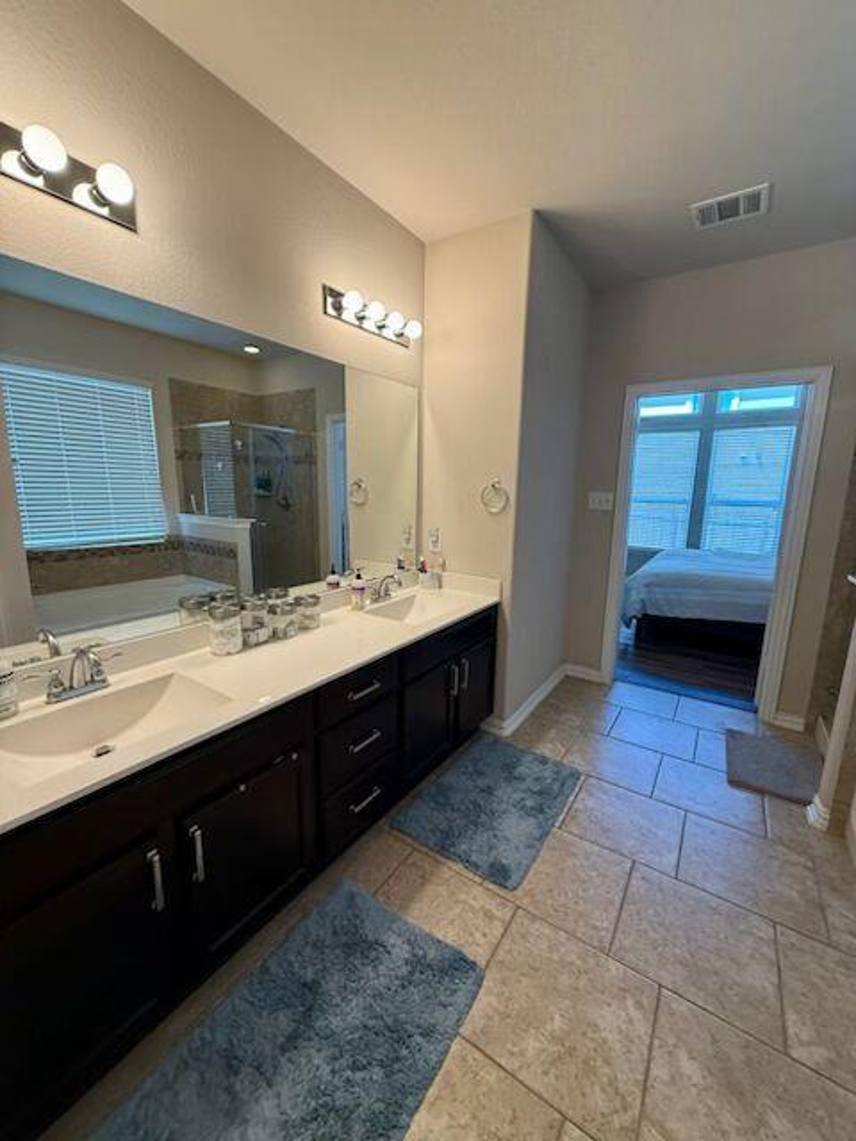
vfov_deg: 102.1
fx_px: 462
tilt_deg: -9.0
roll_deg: -1.5
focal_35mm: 14
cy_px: 570
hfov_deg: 85.7
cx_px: 428
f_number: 2.2
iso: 200
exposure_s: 1/120
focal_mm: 2.22
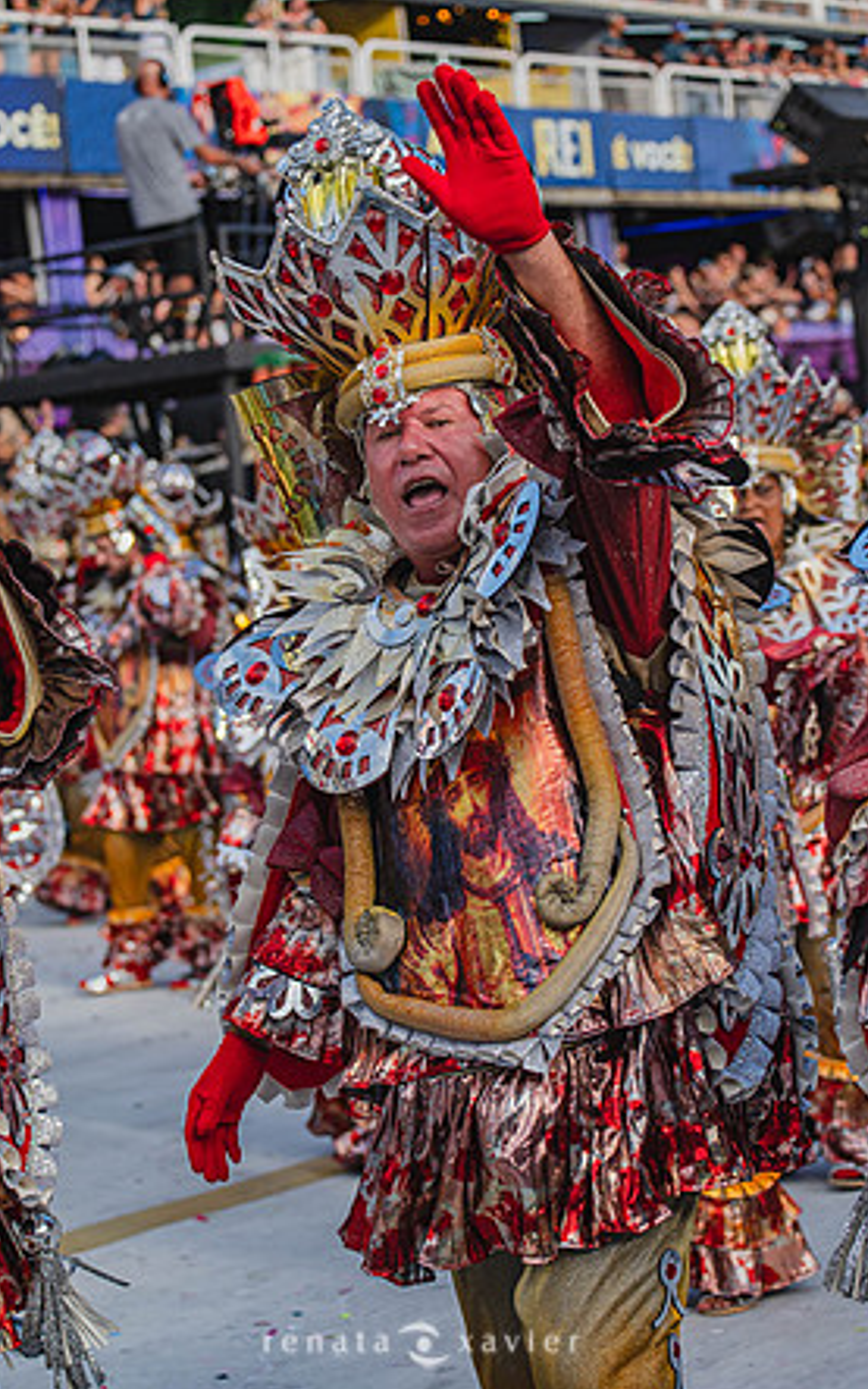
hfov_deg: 14.1
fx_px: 3519
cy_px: 693
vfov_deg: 22.3
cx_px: 415
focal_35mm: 93
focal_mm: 90
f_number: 5.6
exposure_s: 1/1600
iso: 400
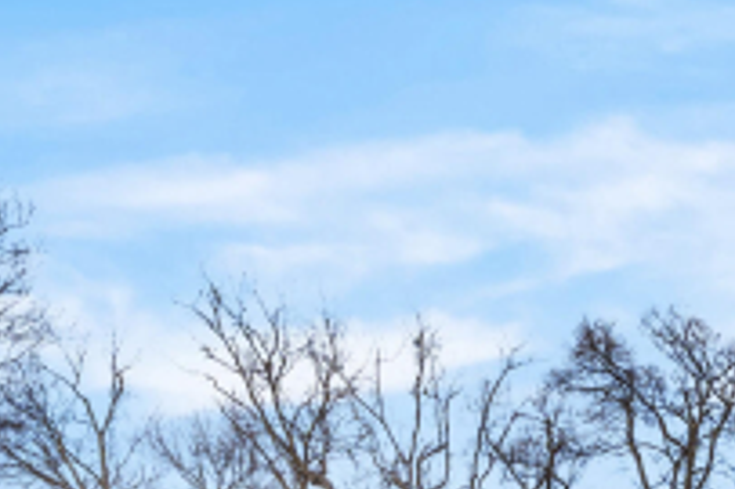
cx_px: 979
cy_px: 869
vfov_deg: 18.3
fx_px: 1204
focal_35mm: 59
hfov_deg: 27.7
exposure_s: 1/50
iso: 400
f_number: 11
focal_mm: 16
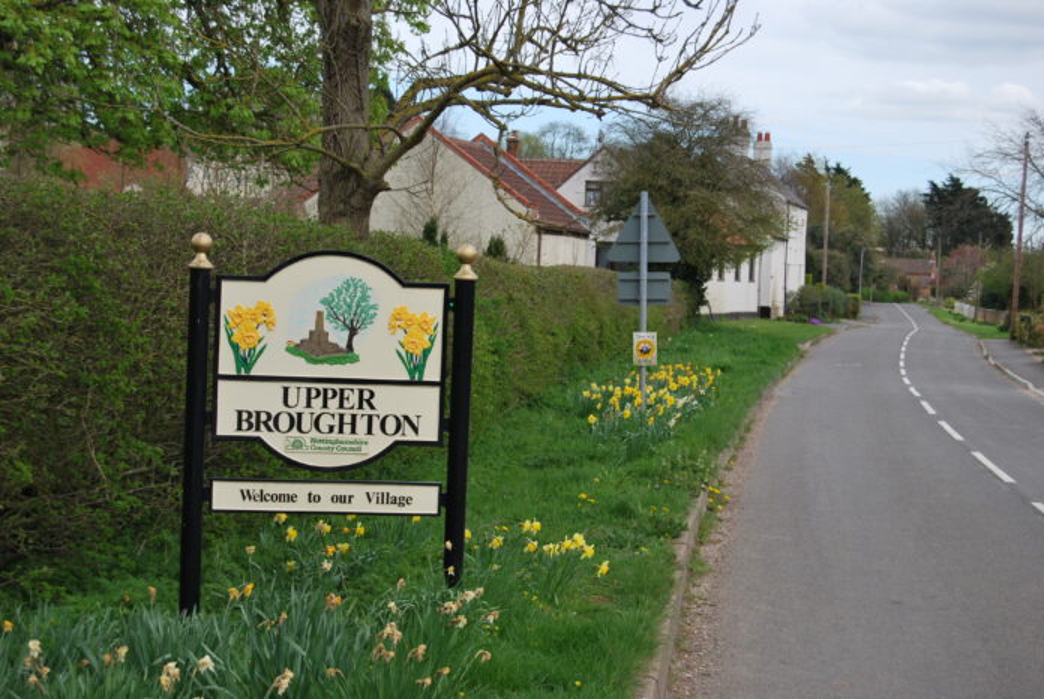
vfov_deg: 19.8
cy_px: 350
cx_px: 522
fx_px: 2004
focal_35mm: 69
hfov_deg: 29.2
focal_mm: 46
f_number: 7.1
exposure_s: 1/200
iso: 100
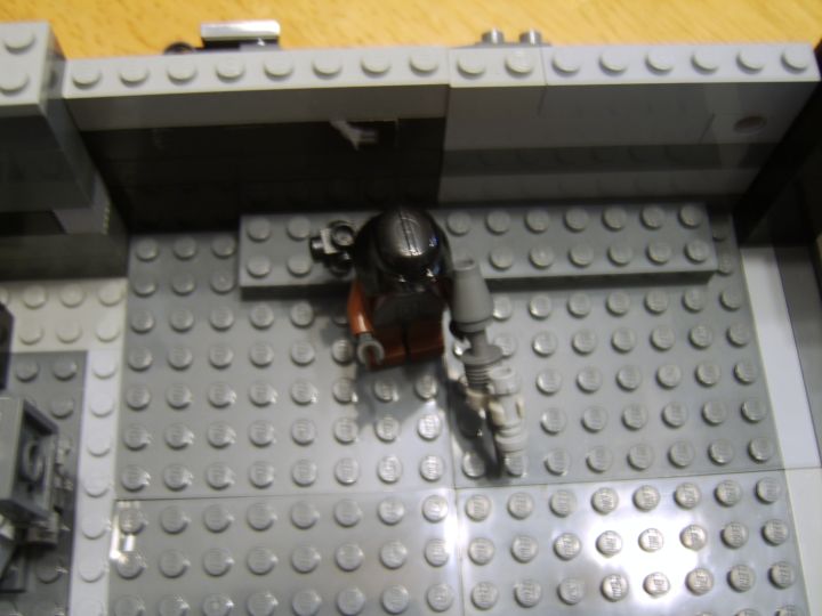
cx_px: 411
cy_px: 308
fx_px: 736
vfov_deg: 45.4
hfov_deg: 58.4
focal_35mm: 31
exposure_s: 1/3
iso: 71
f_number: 2.7
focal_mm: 8.13
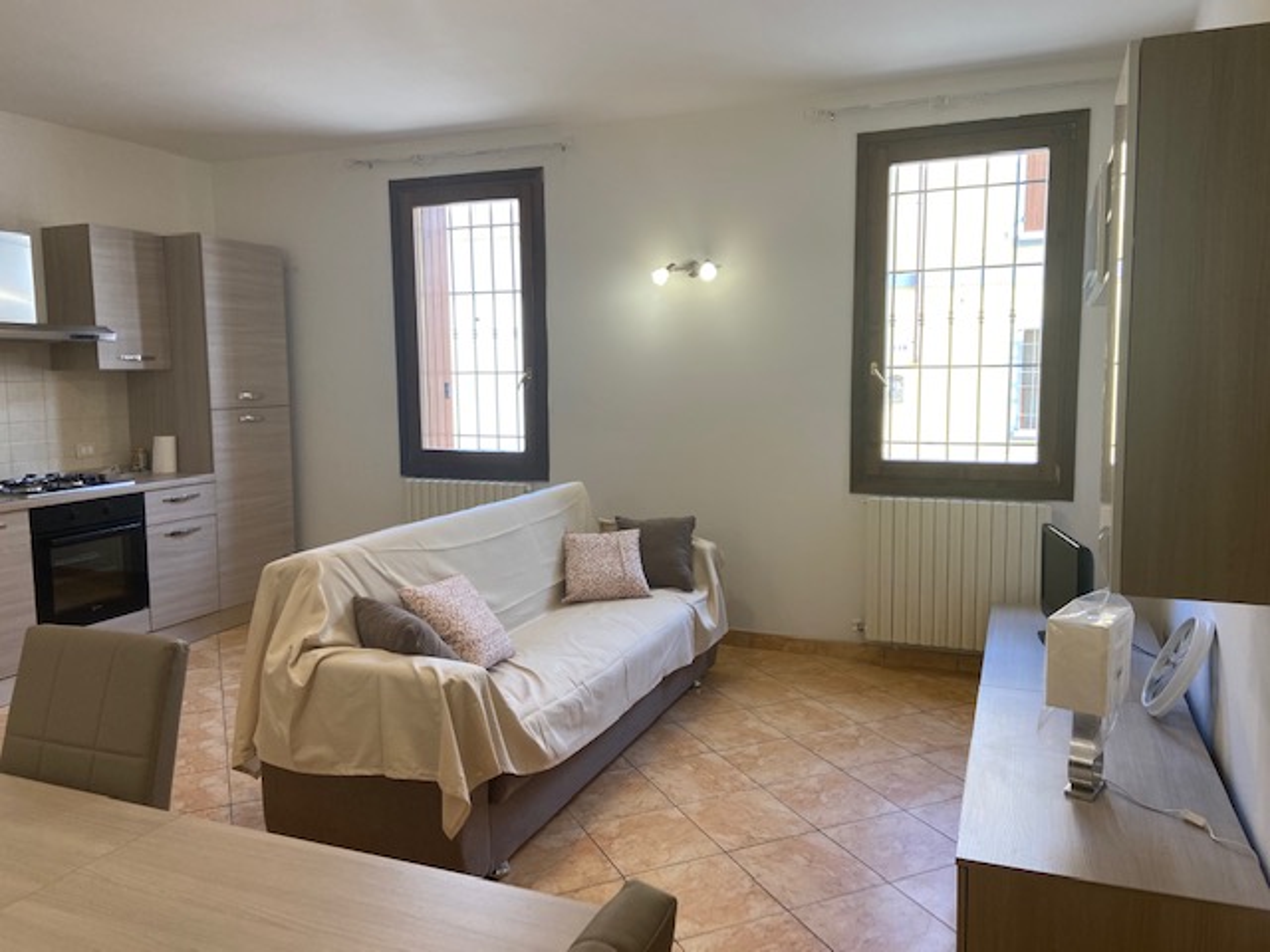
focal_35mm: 26
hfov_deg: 67.3
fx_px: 954
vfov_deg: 53.1
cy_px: 476
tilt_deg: -5.9
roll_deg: +1.4
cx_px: 635
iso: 100
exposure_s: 1/100
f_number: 1.8
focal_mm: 4.25
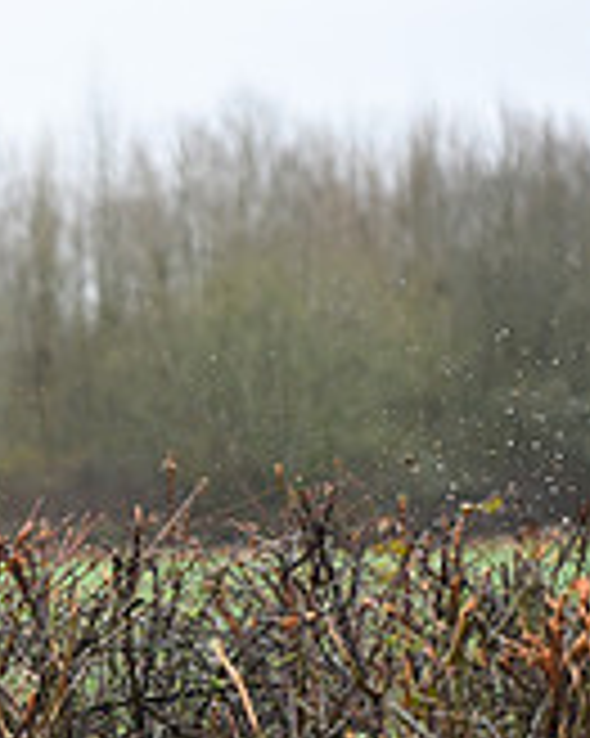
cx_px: -703
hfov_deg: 4.0
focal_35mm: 385
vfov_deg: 5.0
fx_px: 8411
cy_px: 536
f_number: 3.2
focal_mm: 116
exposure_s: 1/1250
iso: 2500
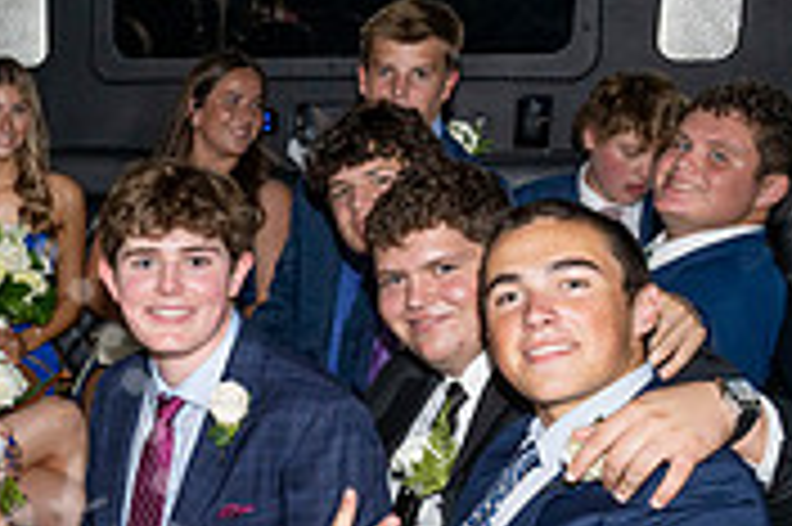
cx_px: -166
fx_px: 1846
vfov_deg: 16.0
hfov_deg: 22.3
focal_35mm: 84
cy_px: 488
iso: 400
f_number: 7.1
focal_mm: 24
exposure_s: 1/100
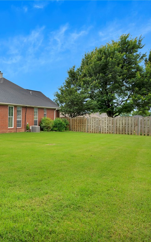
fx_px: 164
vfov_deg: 72.5
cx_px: -9
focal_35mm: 25
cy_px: 123
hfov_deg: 41.0
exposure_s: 1/30
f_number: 7.1
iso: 80
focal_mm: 16
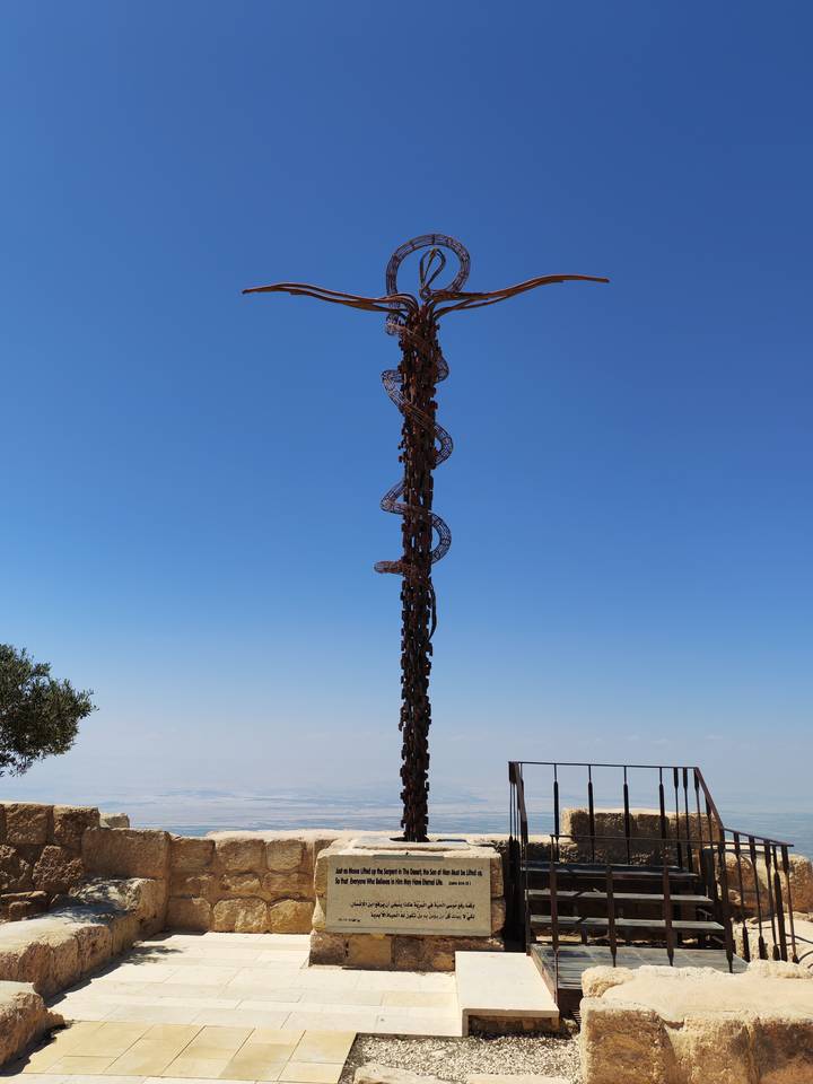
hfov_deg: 51.4
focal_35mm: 27
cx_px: 406
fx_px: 846
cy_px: 542
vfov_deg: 65.3
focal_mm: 6.12
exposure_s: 1/980
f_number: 1.9
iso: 50
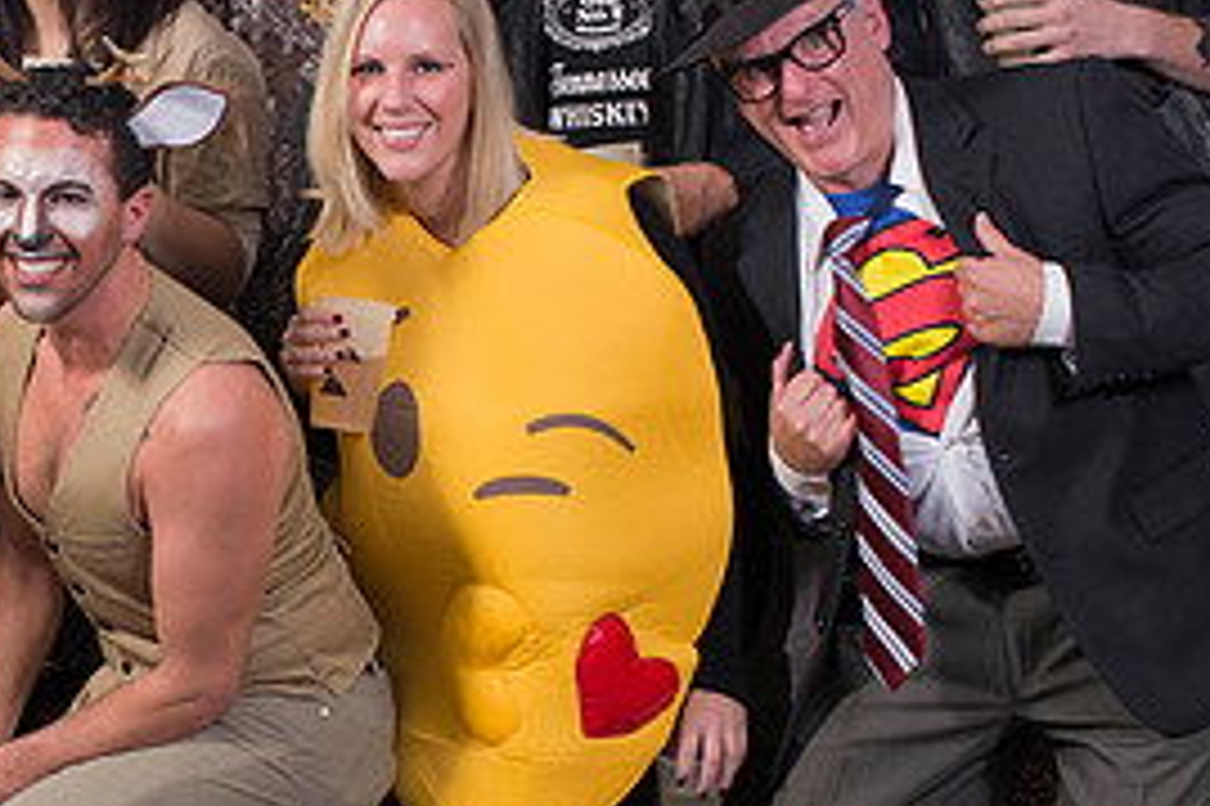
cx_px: 90
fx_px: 3628
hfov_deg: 18.6
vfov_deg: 12.7
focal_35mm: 108
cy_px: 412
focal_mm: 50
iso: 500
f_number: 9
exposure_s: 1/100
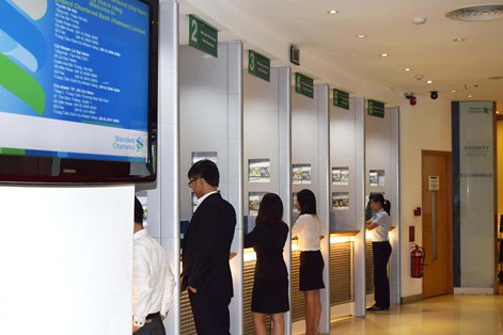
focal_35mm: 53
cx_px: 192
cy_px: 174
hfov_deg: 37.3
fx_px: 740
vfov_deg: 25.5
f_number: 5
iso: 400
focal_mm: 26
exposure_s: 1/60
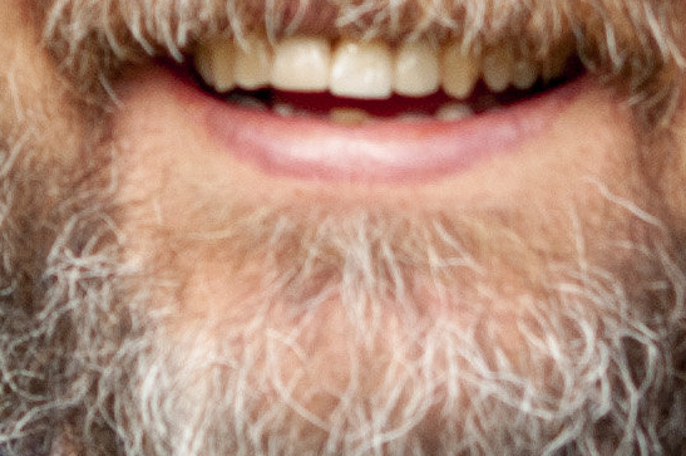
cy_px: -44
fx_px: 13433
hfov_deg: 2.9
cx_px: 226
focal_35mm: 706
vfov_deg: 1.9
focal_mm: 60
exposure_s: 1/250
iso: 400
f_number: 4.5
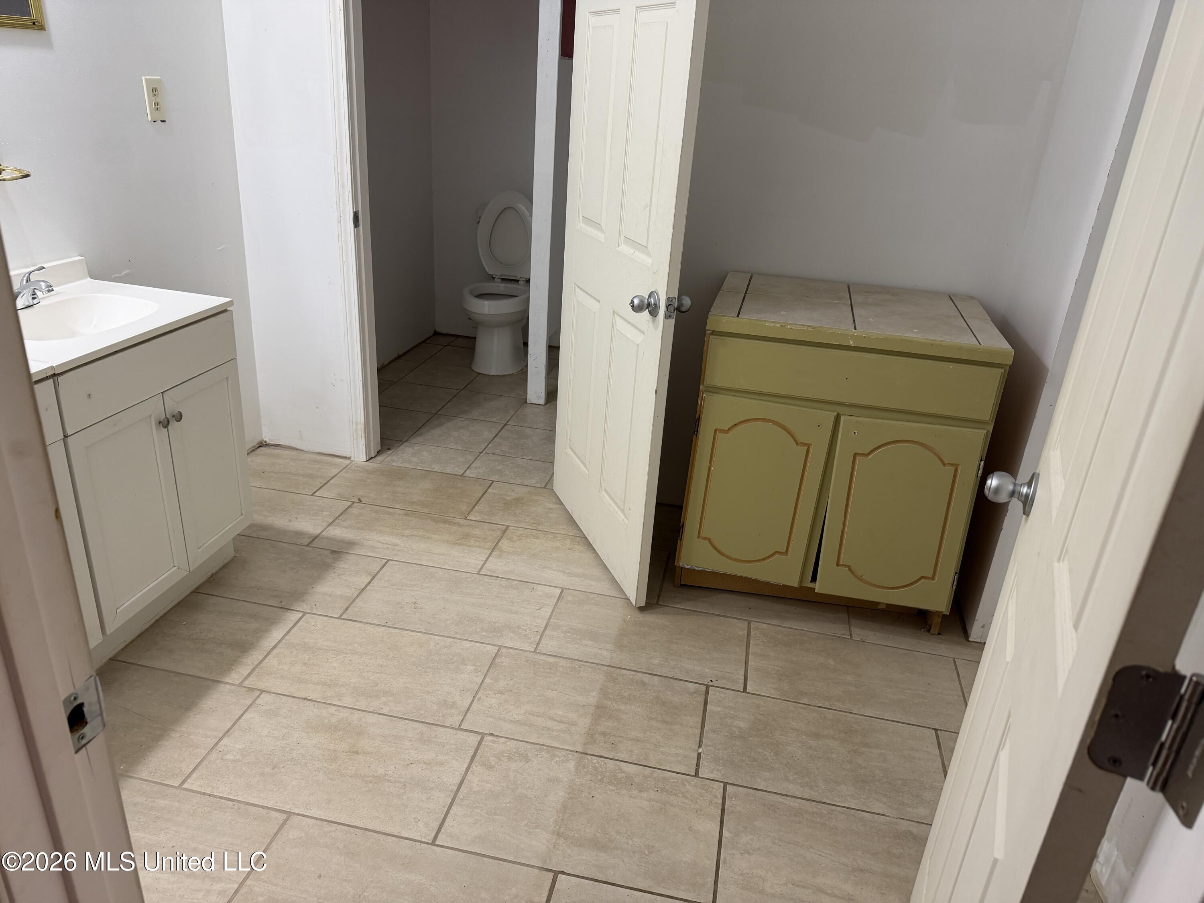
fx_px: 835
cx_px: 602
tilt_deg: -24.3
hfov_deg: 71.6
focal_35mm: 24
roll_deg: -4.1
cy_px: 452
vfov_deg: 56.8
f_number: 1.78
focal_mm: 6.76
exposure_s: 1/60
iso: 160
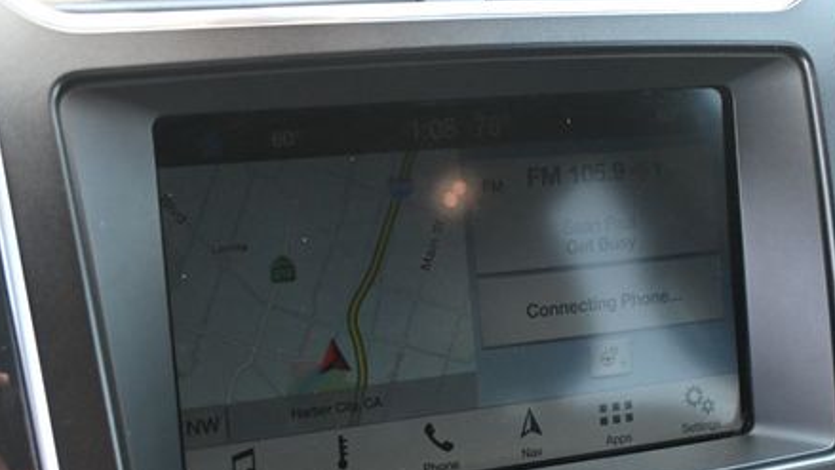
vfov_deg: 21.8
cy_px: 280
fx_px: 1218
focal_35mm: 55
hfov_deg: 37.8
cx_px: 420
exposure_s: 1/125
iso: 2000
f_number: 4.2
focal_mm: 24
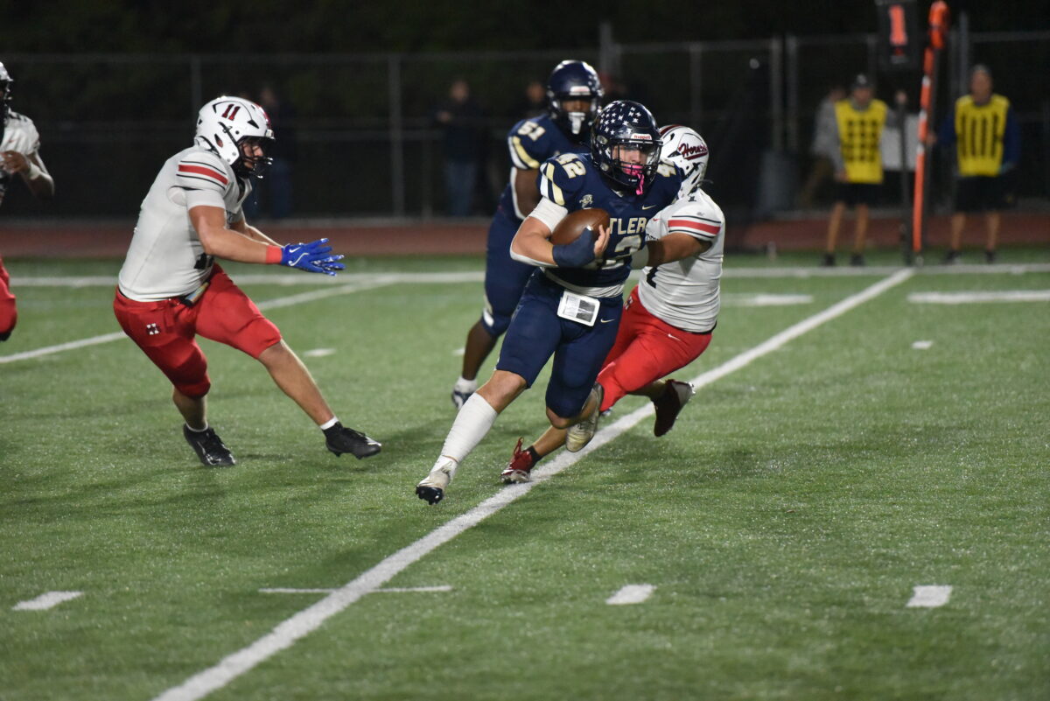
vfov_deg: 6.9
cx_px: 525
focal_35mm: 200
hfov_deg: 10.3
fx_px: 5835
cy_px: 350
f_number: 2.8
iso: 12800
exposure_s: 1/3200
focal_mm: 200
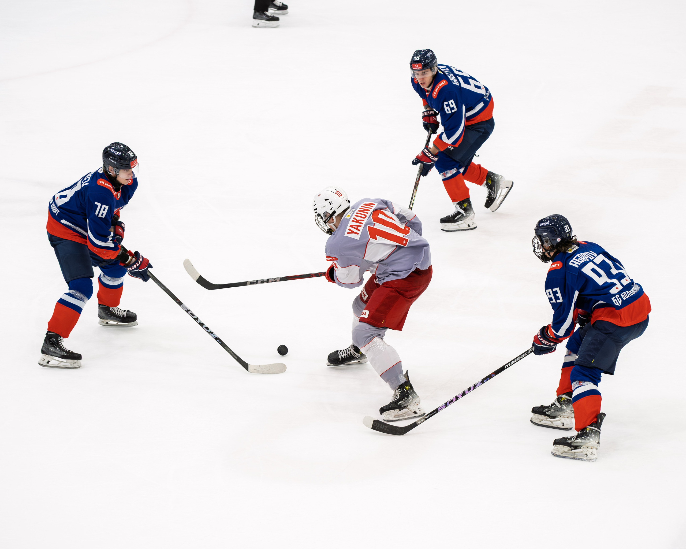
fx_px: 2749
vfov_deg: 11.4
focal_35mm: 135
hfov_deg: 14.2
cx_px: 397
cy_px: 290
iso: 2500
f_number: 4
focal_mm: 99
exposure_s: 1/1000
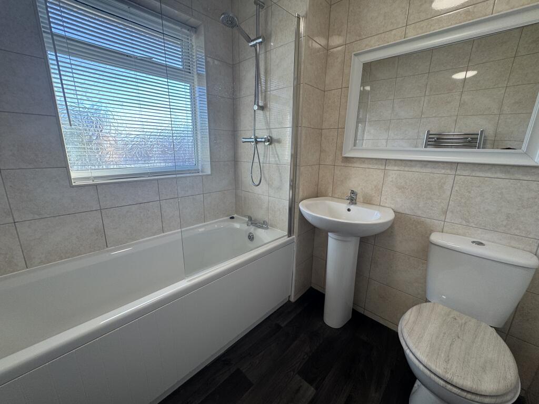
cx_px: 270
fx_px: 218
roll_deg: -0.3
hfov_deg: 102.1
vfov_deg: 85.7
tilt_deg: -13.2
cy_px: 202
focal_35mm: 14
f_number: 2.2
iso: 80
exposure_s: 1/100
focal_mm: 2.22
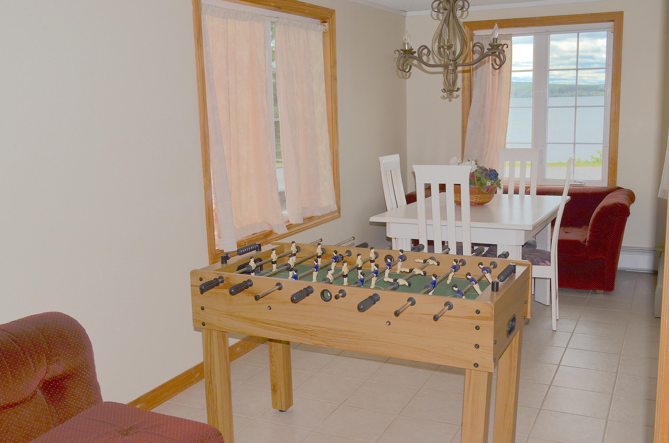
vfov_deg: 36.7
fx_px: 668
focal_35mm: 36
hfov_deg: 53.2
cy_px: 222
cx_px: 334
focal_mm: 24
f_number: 11
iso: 125
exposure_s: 1/60
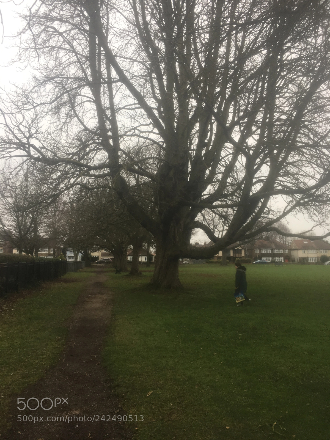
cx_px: 165
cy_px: 220
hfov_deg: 48.2
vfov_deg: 61.7
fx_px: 369
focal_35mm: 29
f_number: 2.2
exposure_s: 1/100
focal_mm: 4.15
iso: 25
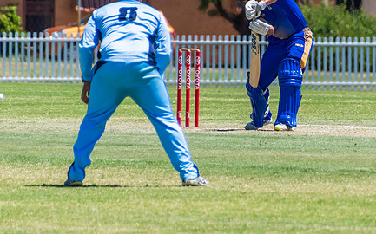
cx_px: 255
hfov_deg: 2.0
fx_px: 10517
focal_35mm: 1027
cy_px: 36
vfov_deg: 1.3
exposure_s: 1/2000
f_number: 6.3
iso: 400
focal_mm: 400
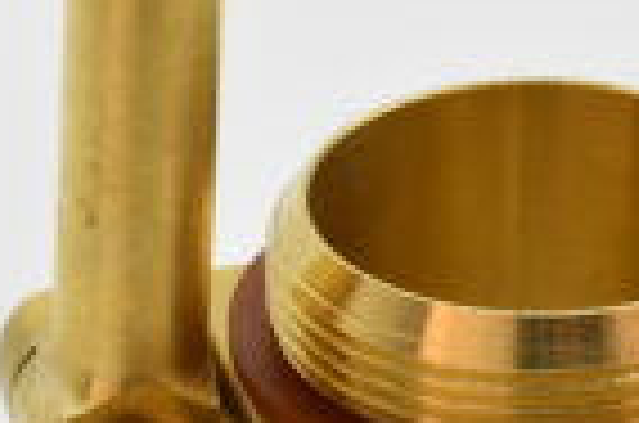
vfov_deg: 4.5
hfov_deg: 6.8
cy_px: 306
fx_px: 5402
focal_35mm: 305
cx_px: 423
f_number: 8
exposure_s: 1/1600
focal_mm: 48
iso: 1600
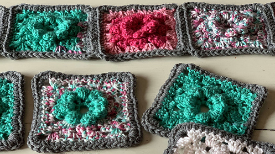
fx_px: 532
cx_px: 151
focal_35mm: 73
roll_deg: -1.8
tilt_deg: -44.3
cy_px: 119
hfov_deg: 29.0
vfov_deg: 16.4
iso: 125
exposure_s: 1/60
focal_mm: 6
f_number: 2.4
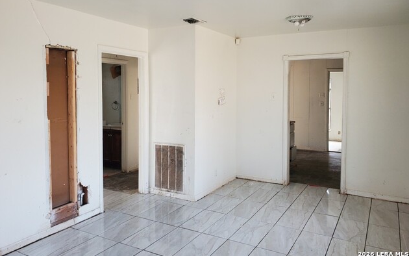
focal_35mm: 28
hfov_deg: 66.5
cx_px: 202
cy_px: 102
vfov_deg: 44.3
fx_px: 312
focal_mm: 4.3
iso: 160
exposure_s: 1/120
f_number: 2.4
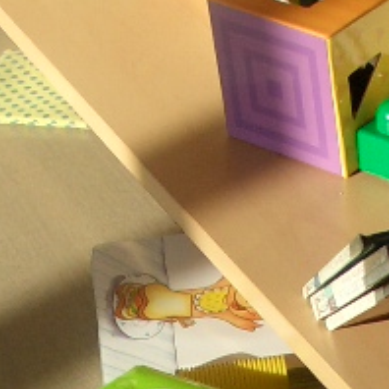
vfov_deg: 8.7
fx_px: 2403
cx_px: 293
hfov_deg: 9.2
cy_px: 815
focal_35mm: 189
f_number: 4
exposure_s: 1/320
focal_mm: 7.1
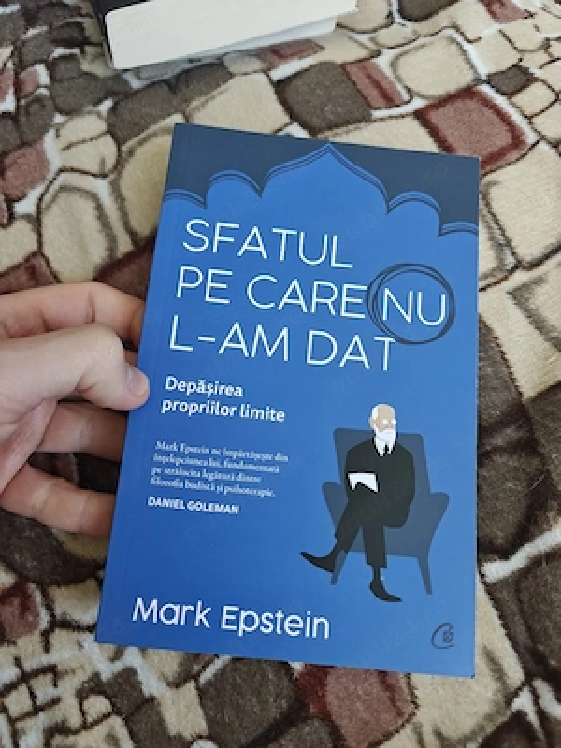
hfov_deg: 58.9
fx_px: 497
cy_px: 374
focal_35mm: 23
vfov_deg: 73.9
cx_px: 280
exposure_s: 1/100
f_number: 1.6
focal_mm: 6.06
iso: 640
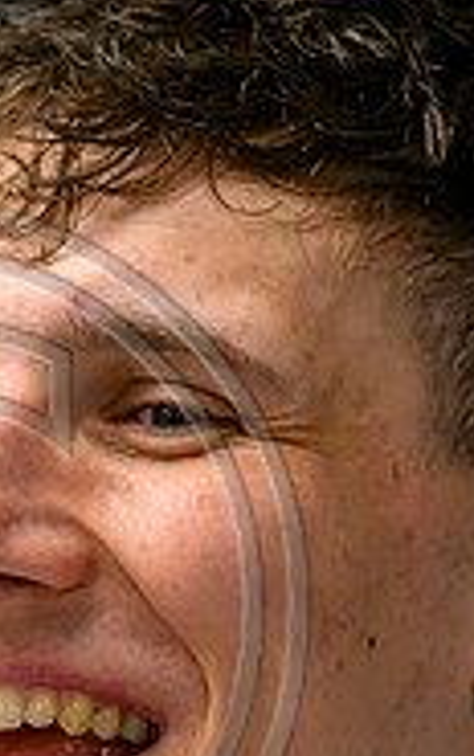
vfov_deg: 1.4
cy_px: 605
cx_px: -19
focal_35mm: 1533
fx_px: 31612
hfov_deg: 0.9
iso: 3200
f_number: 2.8
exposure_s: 1/1600
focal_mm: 400
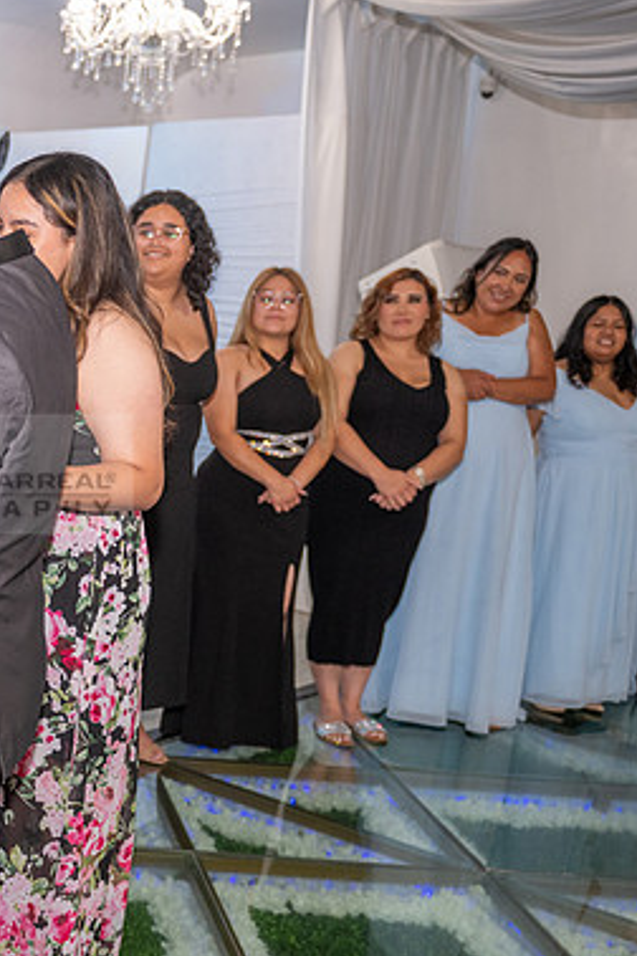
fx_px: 1327
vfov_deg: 39.4
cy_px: 580
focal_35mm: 50
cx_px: -142
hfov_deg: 24.3
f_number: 3.2
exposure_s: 1/160
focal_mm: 24
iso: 1000
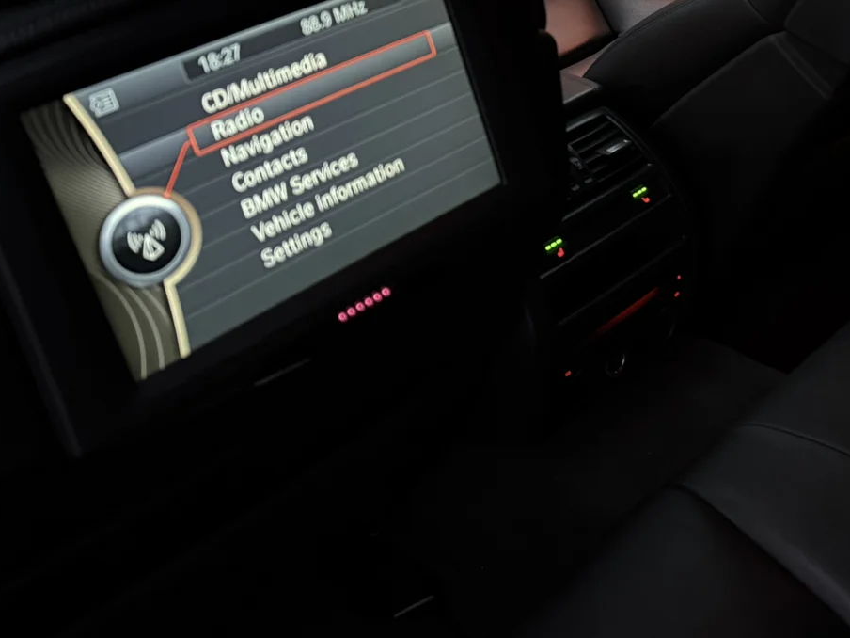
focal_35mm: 51
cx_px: 828
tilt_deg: -24.9
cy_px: 113
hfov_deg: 34.5
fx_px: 1252
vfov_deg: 27.9
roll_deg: +2.1
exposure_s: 1/20
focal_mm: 6.76
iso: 1600
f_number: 1.78
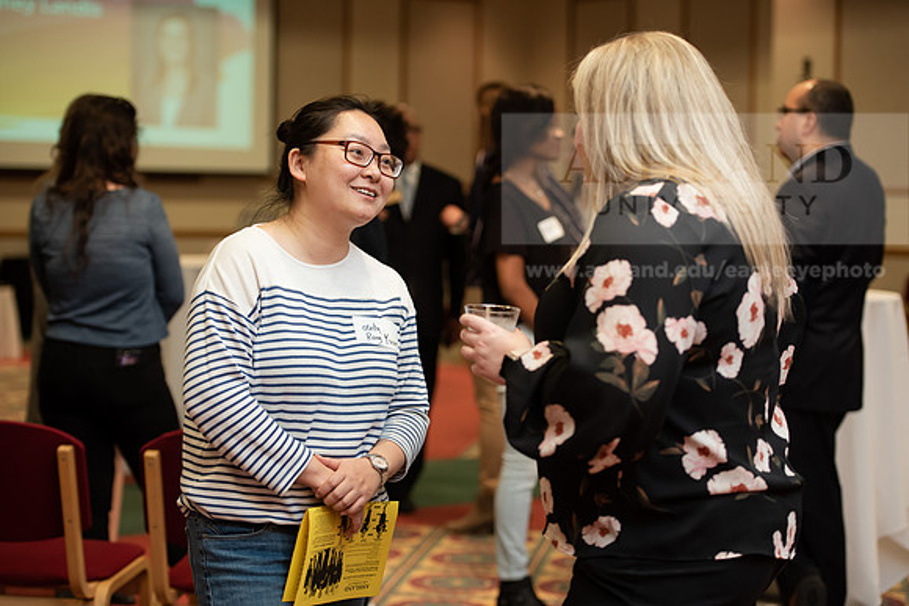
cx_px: 454
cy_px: 303
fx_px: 2020
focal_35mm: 80
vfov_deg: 17.1
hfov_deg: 25.4
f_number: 3.2
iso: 1600
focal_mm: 80
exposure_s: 1/200
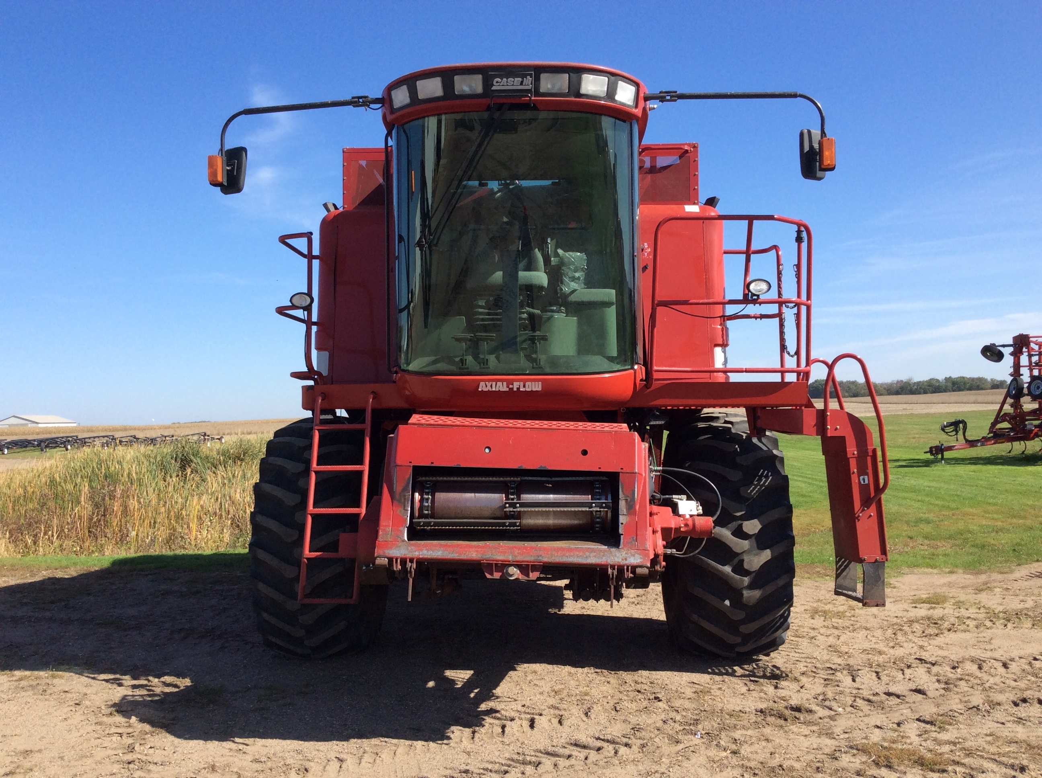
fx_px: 962
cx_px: 521
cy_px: 389
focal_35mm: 32
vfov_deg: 44.1
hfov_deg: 56.9
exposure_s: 1/1059
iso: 32
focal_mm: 3.3
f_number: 2.4
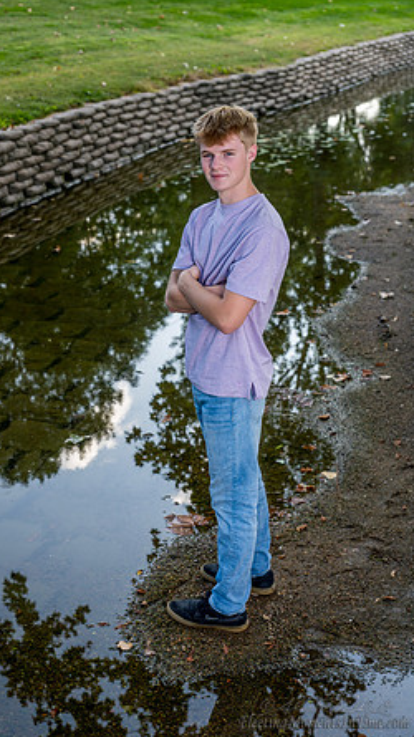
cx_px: 174
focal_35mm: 53
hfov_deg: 22.6
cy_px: 371
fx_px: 1035
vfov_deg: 39.2
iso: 200
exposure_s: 1/160
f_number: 4.5
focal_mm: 50
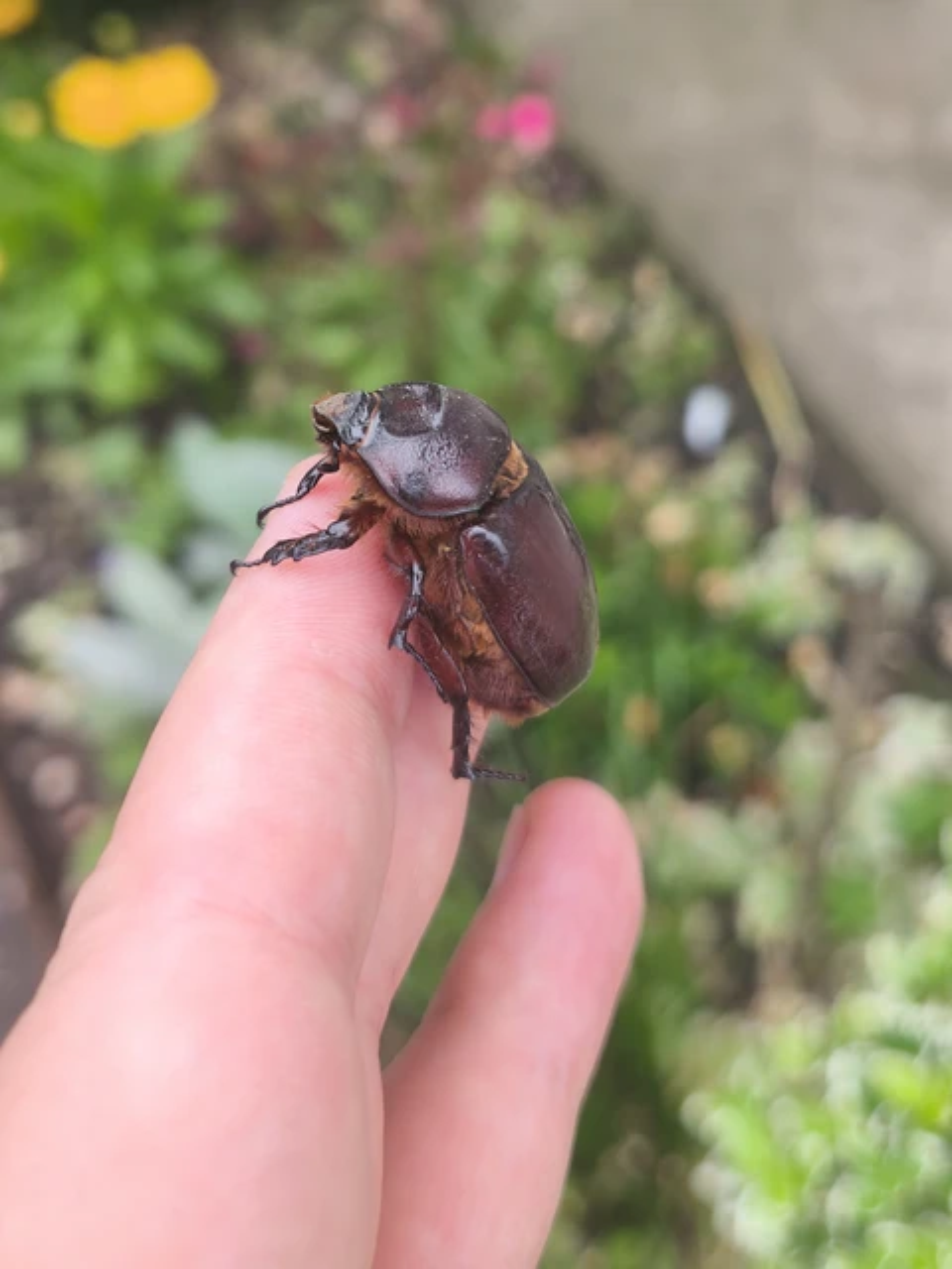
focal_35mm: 50
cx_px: 476
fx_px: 1833
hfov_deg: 29.1
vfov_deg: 38.2
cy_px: 634
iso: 80
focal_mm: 5.35
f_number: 1.7
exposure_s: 1/144
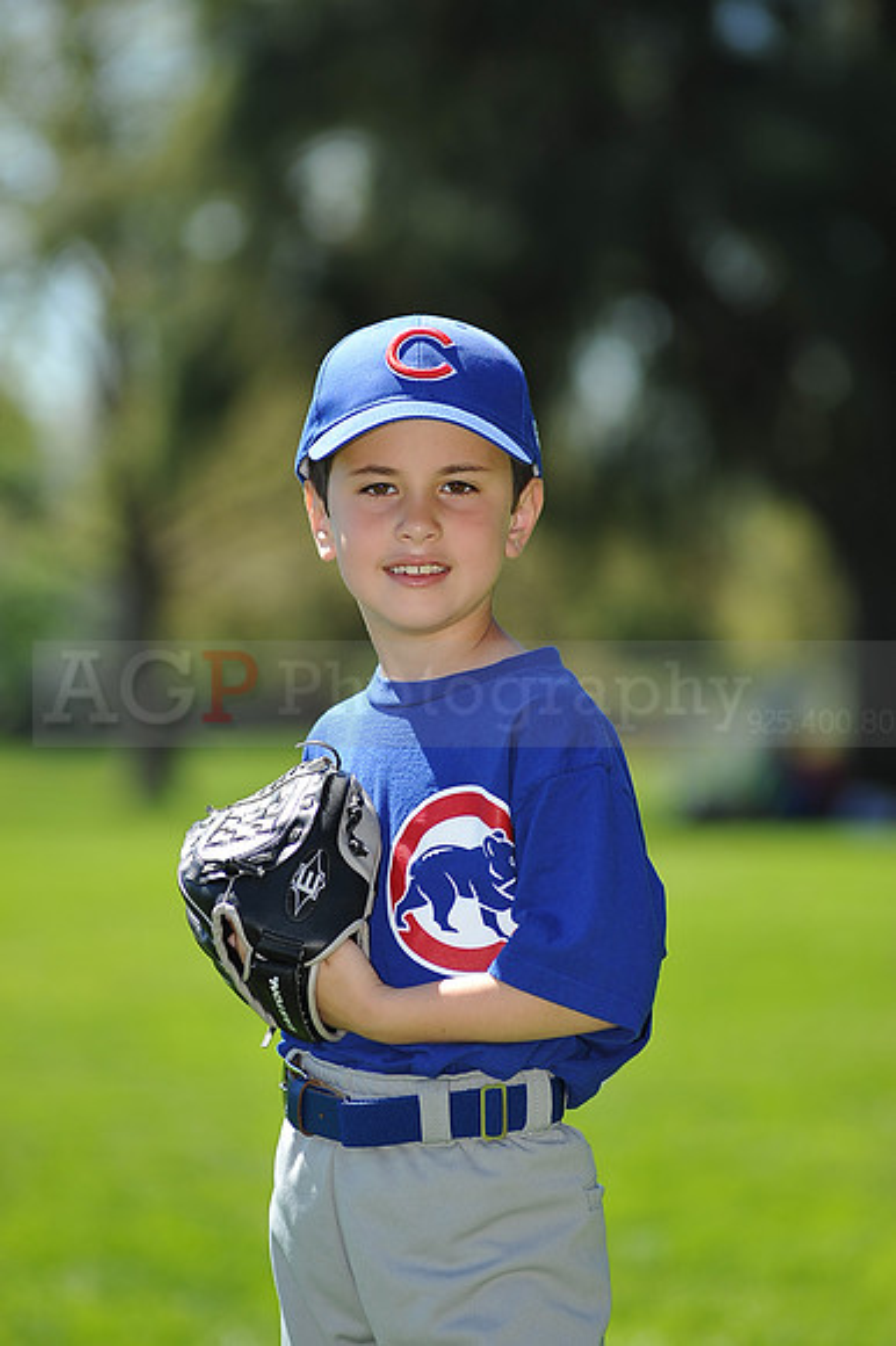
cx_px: 448
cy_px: 673
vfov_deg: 11.4
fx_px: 6728
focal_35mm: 180
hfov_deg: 7.6
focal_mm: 180
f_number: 4.5
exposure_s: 1/800
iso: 200
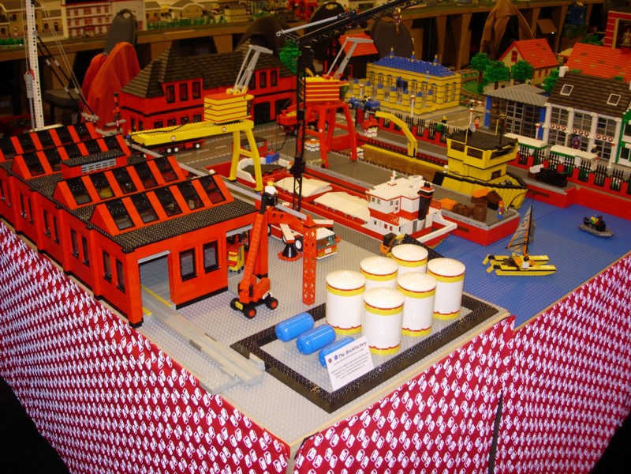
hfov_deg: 49.0
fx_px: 693
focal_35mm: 38
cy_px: 237
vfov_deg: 37.7
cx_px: 316
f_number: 2.8
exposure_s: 1/10.3
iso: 79
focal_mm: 7.8
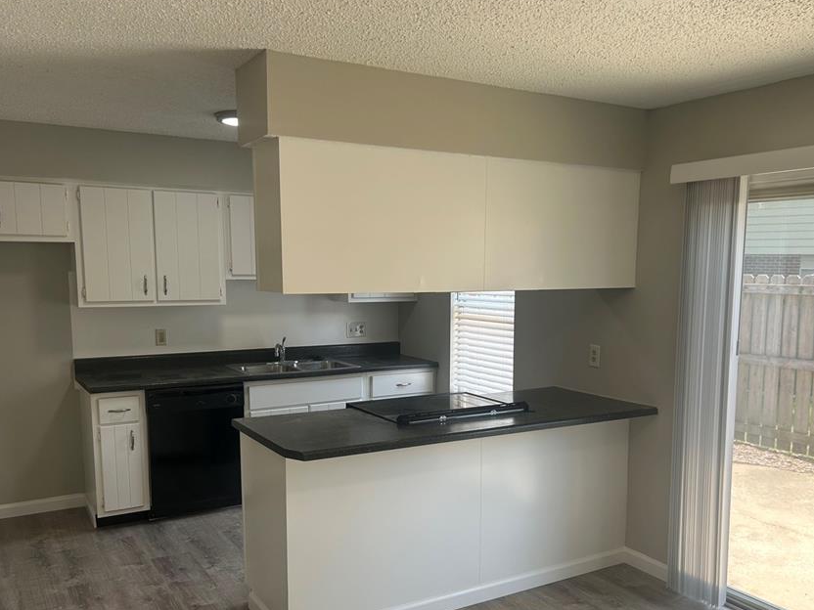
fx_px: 752
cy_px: 362
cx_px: 437
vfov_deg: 44.0
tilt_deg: -7.2
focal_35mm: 32
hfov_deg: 56.8
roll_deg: +0.1
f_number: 1.5
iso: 40
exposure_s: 1/168
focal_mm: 5.7
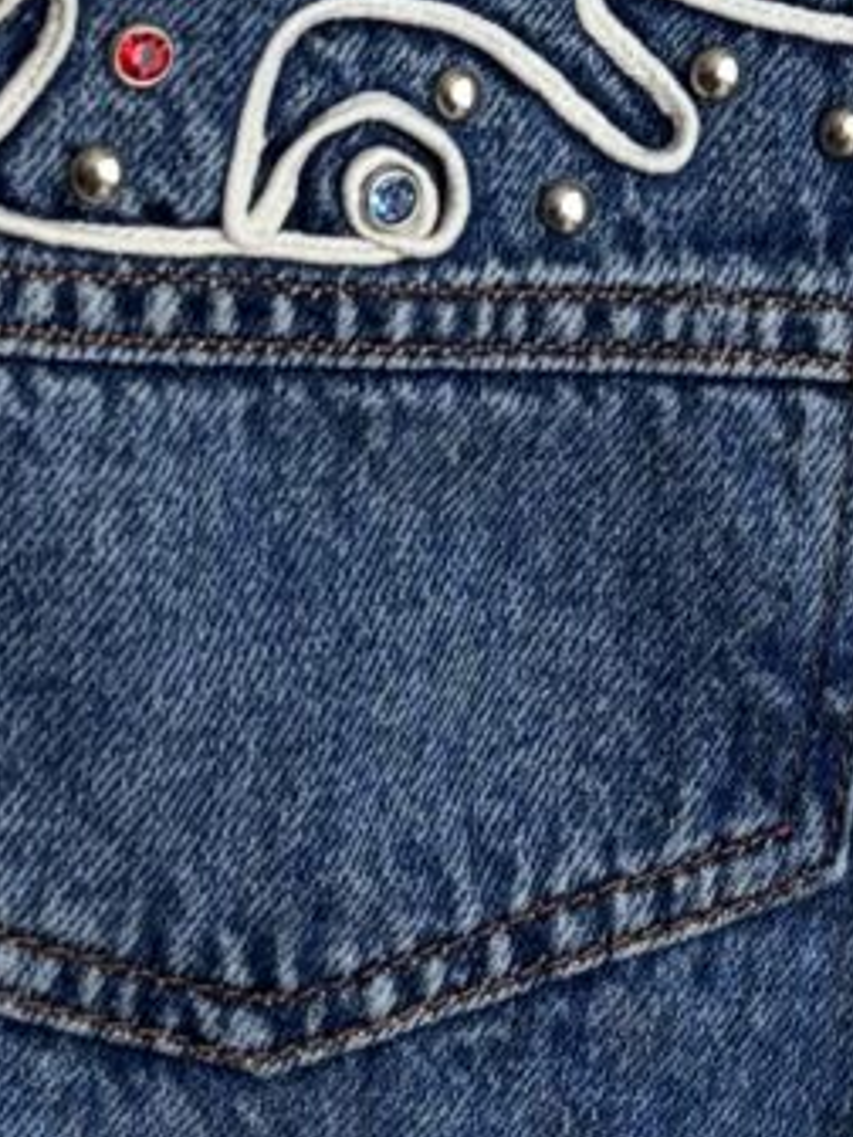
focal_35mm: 198
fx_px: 6505
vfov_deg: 9.7
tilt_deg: -4.9
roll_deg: +0.3
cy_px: -650
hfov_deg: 7.3
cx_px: 1388
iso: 80
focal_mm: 5.96
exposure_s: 1/50
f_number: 1.6
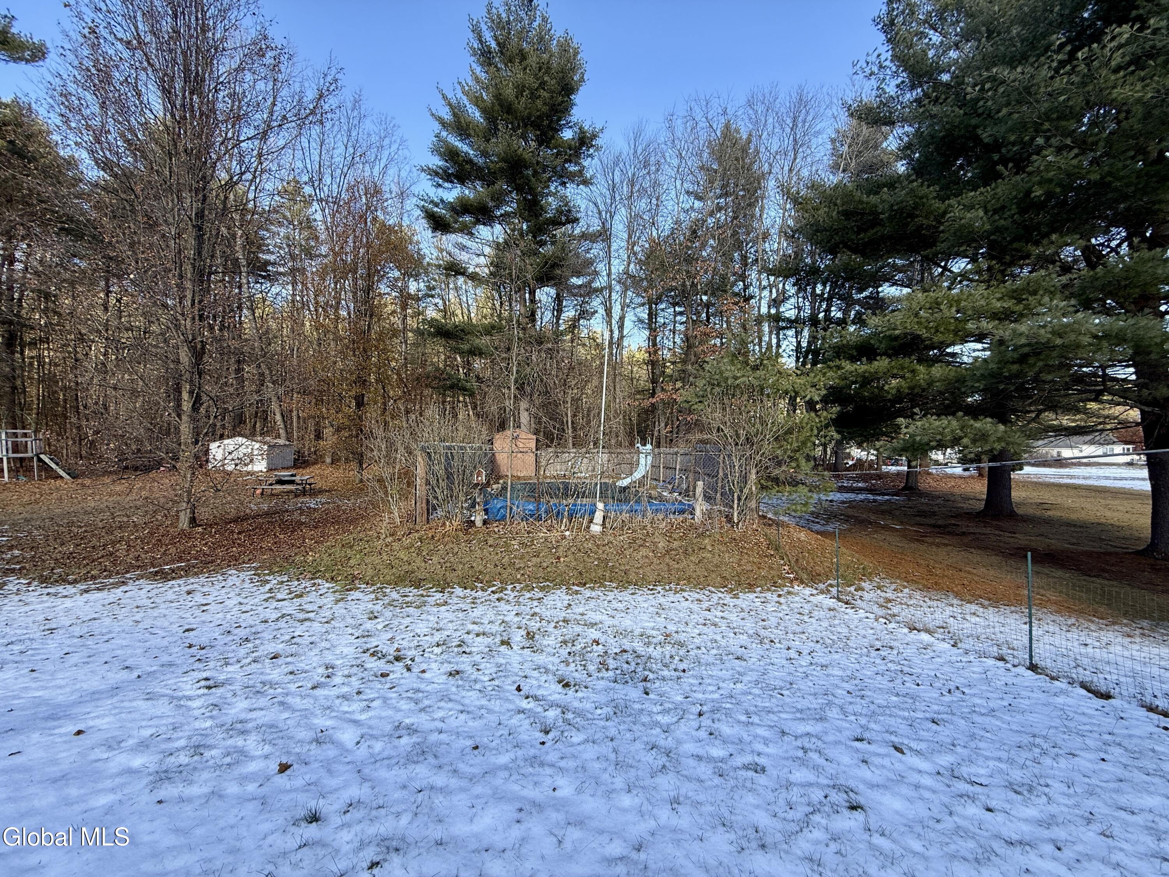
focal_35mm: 14
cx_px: 584
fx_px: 473
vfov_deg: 85.7
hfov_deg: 102.1
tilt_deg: +1.3
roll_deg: -1.0
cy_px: 438
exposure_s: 1/286
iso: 50
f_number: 2.2
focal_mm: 2.22
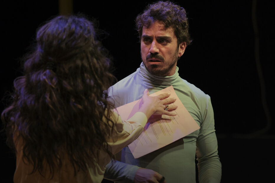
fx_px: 1031
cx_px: 138
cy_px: 92
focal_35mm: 135
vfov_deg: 10.2
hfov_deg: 15.2
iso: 1250
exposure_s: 1/125
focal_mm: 90
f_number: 2
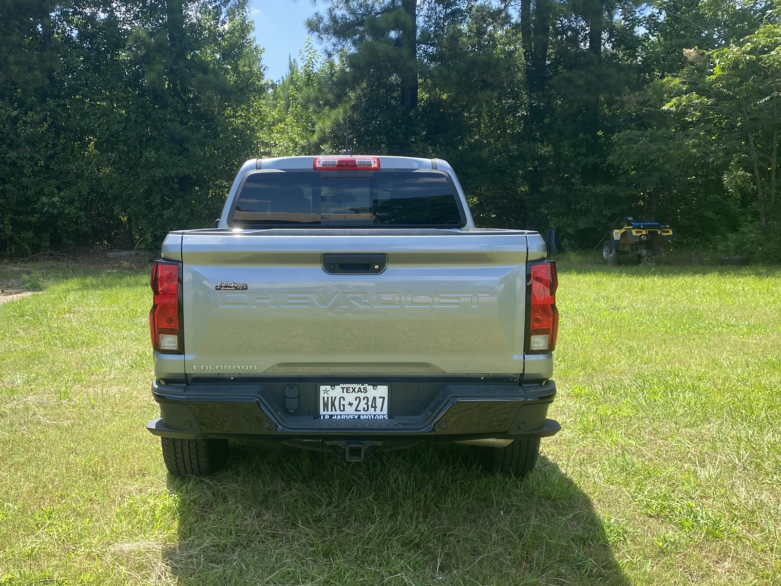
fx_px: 790
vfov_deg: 40.7
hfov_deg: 52.4
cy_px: 311
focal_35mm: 35
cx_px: 336
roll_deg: -0.9
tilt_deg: -7.0
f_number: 1.8
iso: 32
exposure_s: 1/927
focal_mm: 4.25
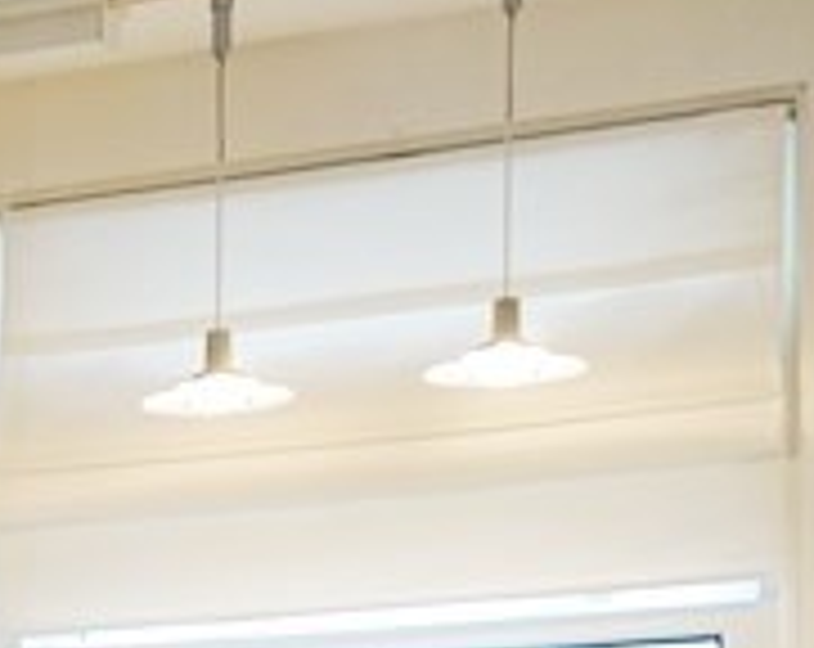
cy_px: 1280
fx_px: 3582
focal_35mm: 149
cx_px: -1043
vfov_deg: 9.7
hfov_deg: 11.2
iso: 640
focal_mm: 28
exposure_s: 1/160
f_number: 4
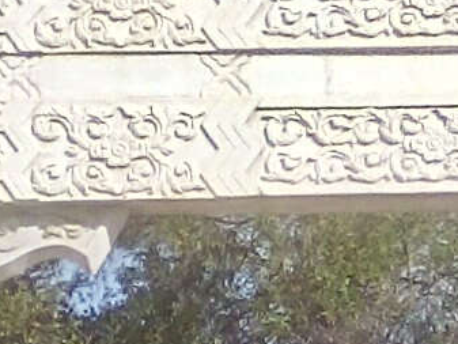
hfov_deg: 11.7
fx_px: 2197
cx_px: 497
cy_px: 245
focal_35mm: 166
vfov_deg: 8.9
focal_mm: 2.9
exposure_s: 1/3401
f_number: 2.8
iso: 56
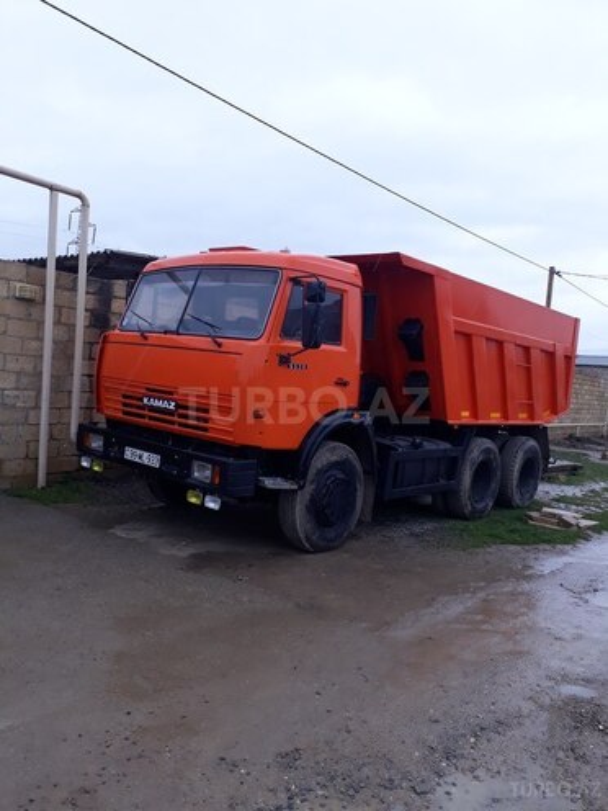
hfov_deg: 51.4
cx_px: 304
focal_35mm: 27
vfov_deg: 65.3
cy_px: 406
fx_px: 632
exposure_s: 1/298
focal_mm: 3.6
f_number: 1.9
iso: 40
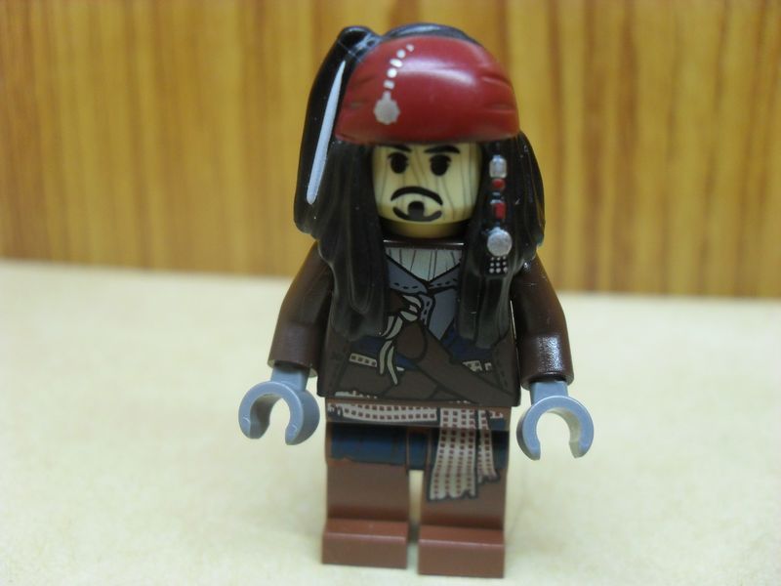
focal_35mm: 35
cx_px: 390
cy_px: 293
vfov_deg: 40.7
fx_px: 790
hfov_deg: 52.6
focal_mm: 6.2
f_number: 2.8
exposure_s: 1/30
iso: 200
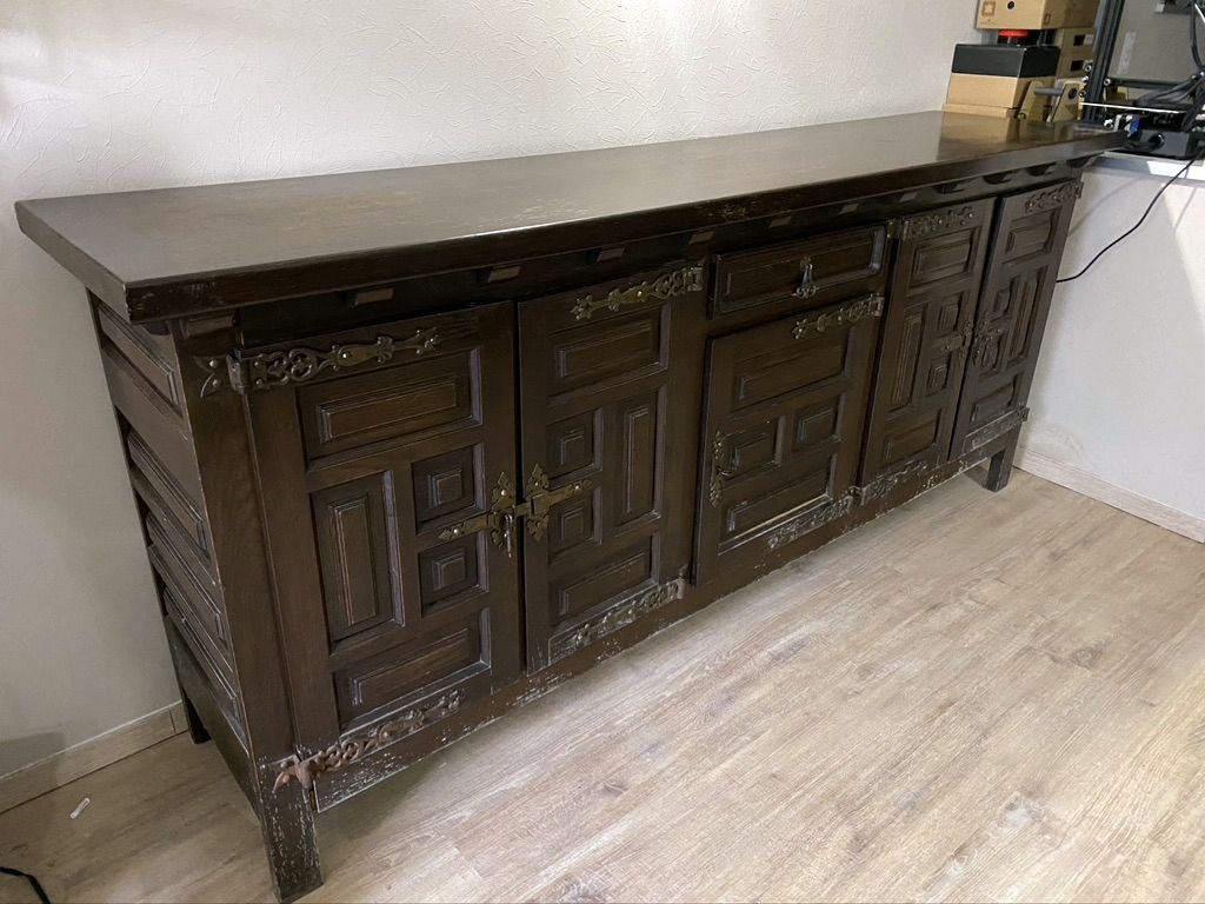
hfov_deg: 67.3
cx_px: 602
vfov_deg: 53.1
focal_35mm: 26
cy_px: 452
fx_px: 905
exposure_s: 1/30
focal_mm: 4.25
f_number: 1.8
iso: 800
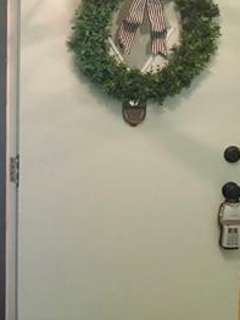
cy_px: 211
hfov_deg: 16.7
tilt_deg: -9.1
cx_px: -44
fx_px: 784
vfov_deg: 22.9
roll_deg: +0.0
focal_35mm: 85
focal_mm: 4.15
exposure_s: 1/30
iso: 200
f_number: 2.2
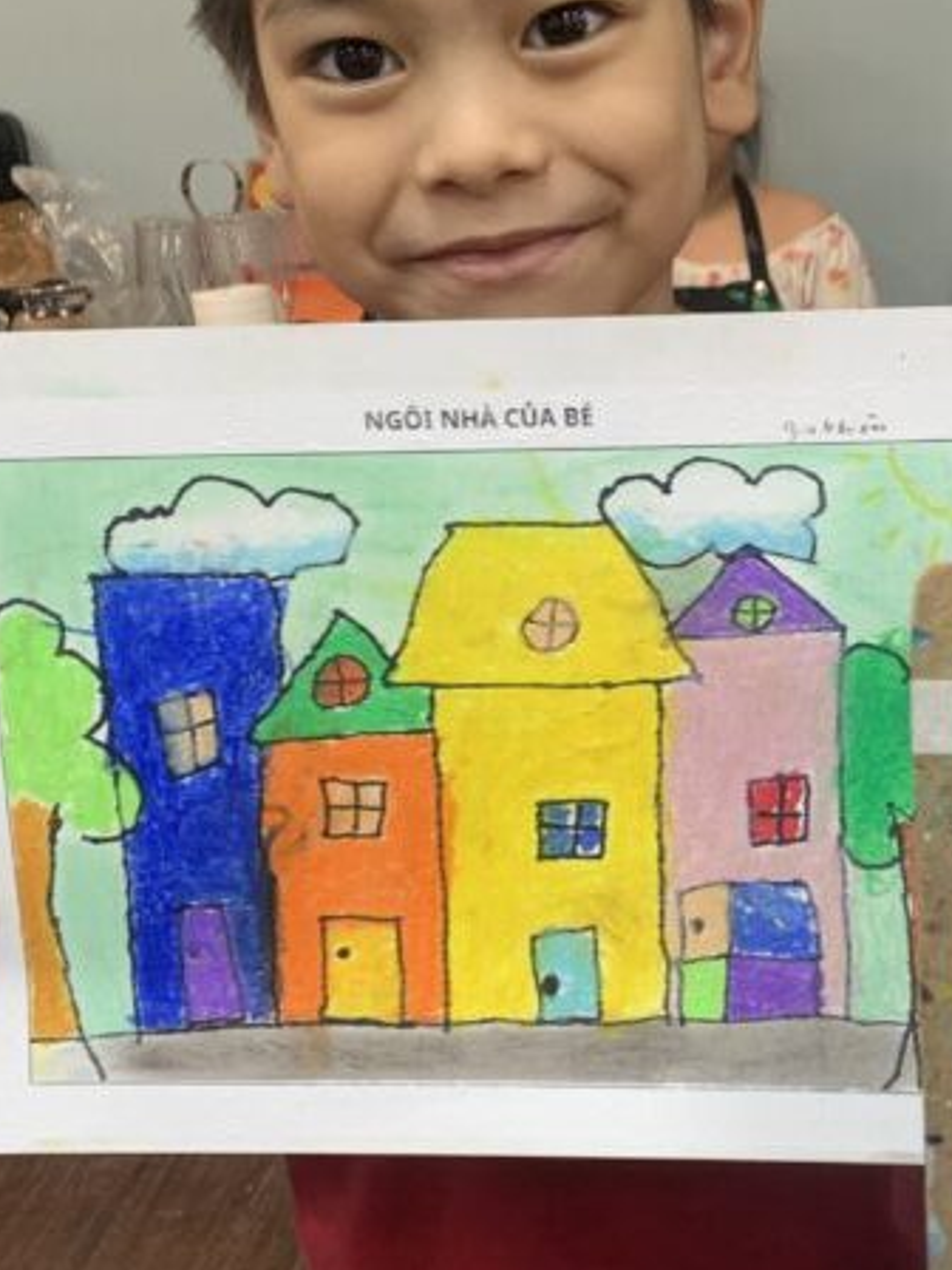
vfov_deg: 33.2
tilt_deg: -13.8
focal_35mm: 58
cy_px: 723
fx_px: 2127
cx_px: 790
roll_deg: +6.9
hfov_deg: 24.7
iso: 50
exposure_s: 1/121
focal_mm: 4.25
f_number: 1.8
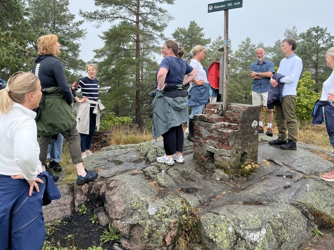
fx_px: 328
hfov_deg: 53.8
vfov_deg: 41.4
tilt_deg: -3.8
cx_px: 148
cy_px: 92
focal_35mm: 34
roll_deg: -1.0
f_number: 1.6
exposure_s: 1/992
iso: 50
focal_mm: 5.1
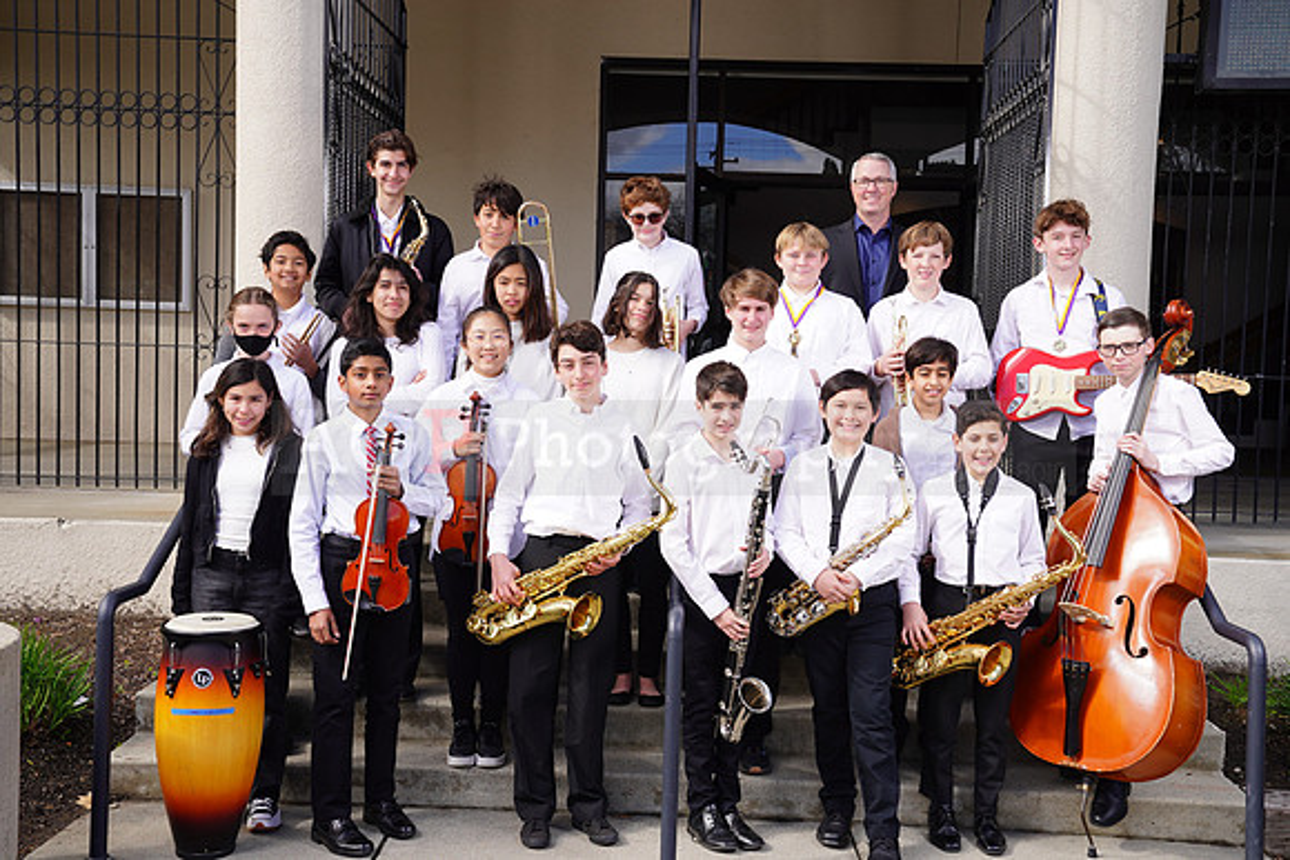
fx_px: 1434
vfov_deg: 33.4
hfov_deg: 48.4
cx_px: 645
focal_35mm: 40
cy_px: 430
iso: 100
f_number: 6.3
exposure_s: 1/200
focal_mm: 40
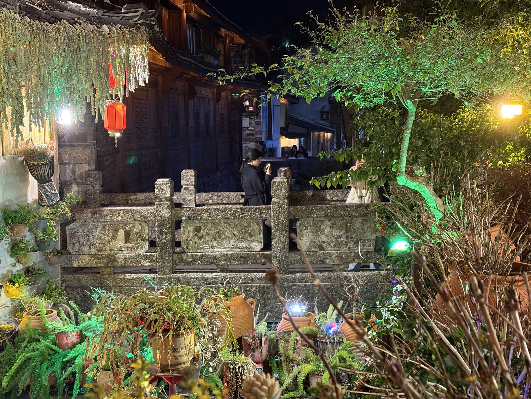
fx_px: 798
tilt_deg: -5.5
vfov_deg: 28.0
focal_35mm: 52
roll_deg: +0.7
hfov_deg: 36.8
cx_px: 266
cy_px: 200
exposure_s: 1/33
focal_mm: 5.96
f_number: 1.6
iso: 160
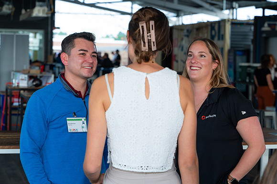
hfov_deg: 24.4
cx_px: 130
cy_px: 78
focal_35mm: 83
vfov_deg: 16.4
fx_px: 641
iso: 1250
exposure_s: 1/640
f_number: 4.5
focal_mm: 72
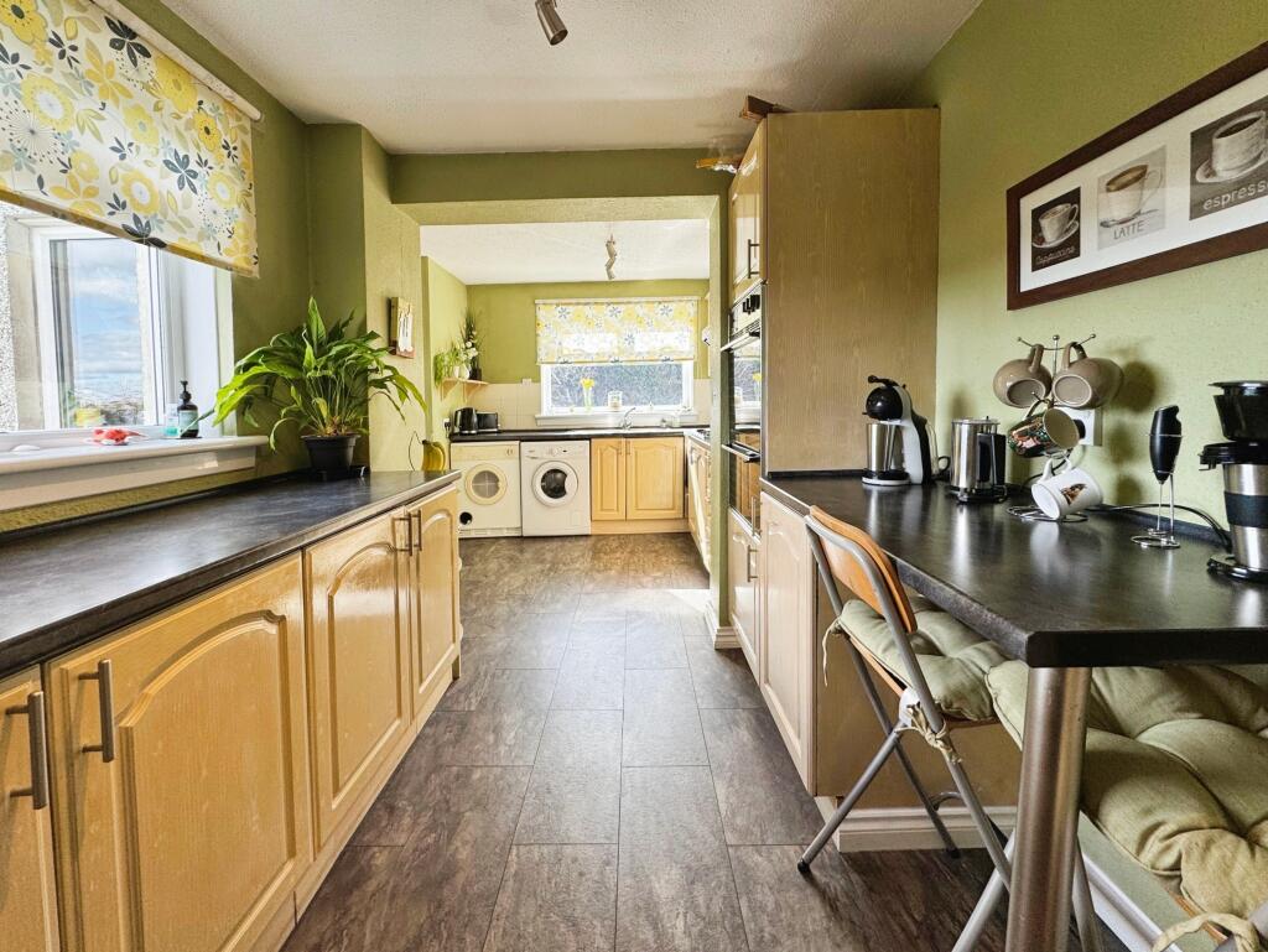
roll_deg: +1.6
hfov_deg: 102.0
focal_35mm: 14
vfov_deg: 85.7
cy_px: 476
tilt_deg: -6.1
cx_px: 634
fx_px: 513
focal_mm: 2.22
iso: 50
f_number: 2.2
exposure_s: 1/99
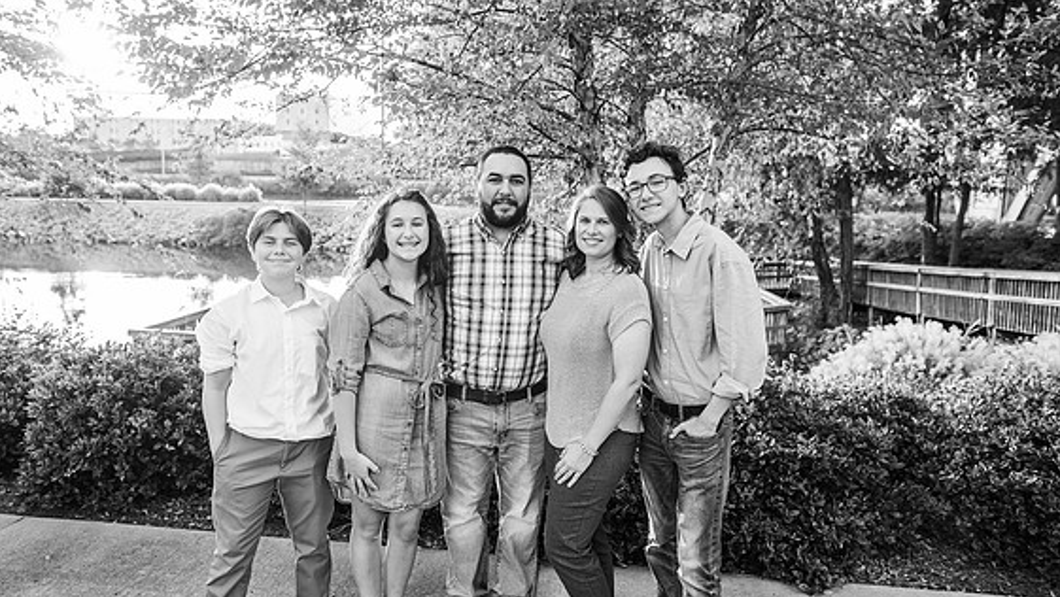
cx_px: 514
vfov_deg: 44.4
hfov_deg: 71.9
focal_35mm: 26
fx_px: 731
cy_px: 294
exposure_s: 1/200
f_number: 3.2
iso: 250
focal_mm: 24
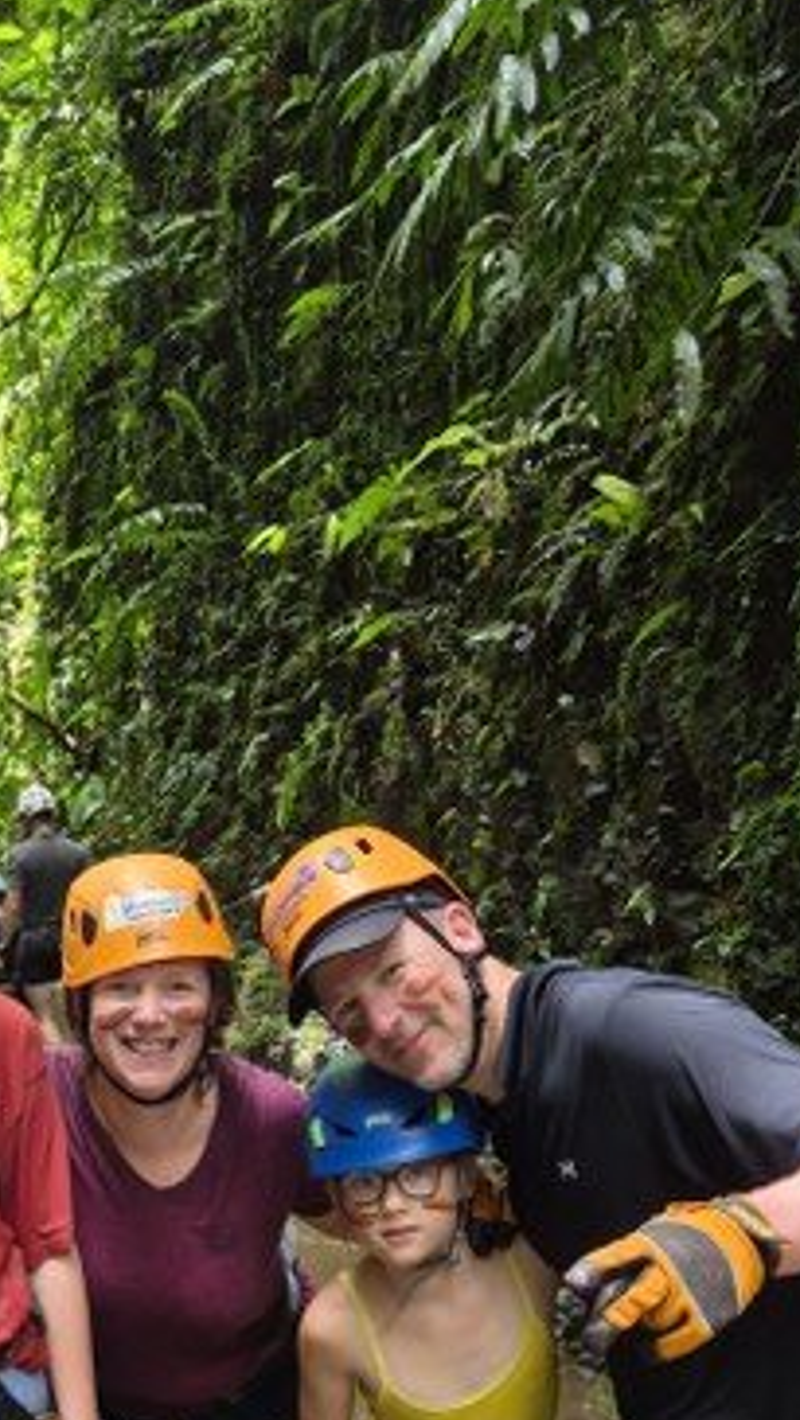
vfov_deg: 44.2
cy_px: 1127
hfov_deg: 26.7
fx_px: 1658
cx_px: 168
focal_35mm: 44
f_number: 1.8
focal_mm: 5.4
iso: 160
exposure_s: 1/180
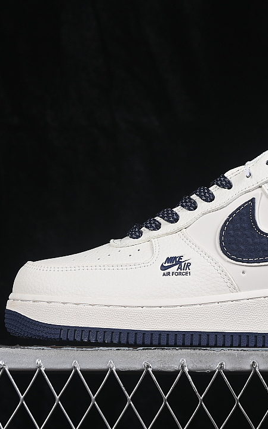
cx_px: 236
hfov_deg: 11.3
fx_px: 1343
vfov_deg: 18.1
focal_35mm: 115
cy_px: 214
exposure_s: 1/80
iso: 160
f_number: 8
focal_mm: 50
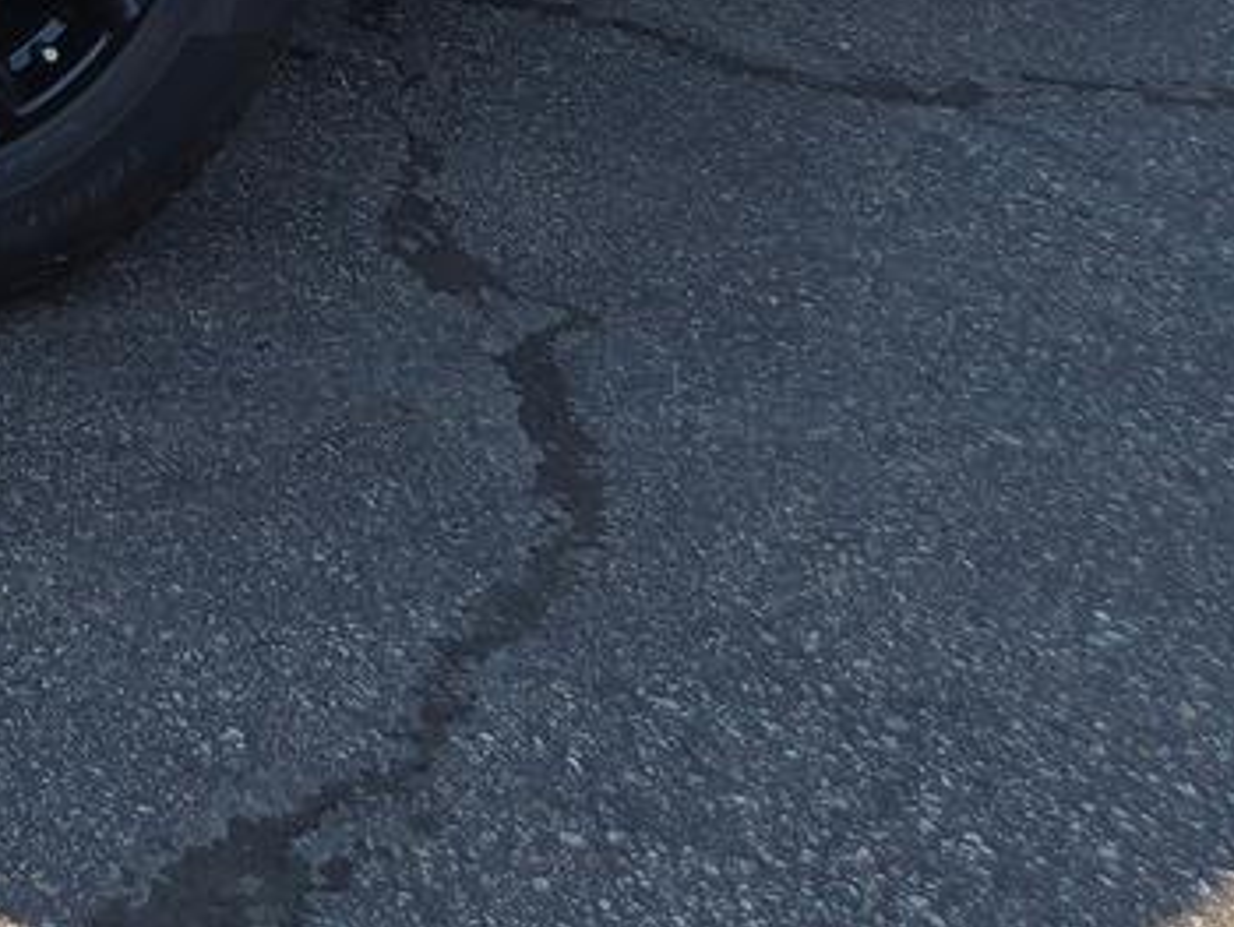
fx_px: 2997
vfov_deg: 15.1
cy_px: -761
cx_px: -102
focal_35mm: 84
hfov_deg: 22.1
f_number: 1.8
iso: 25
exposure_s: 1/682
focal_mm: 5.4
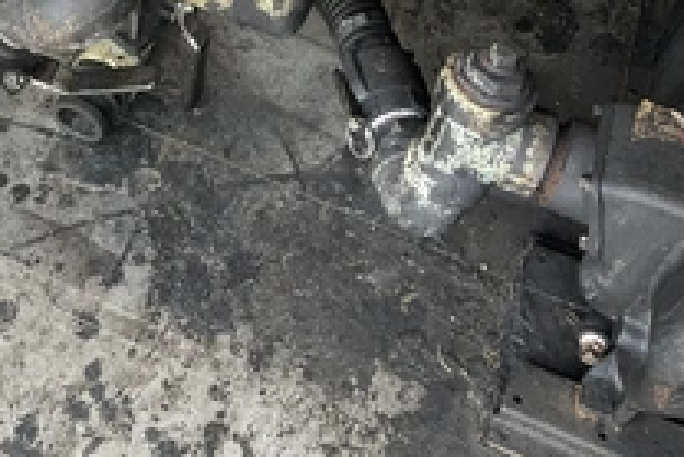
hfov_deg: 33.7
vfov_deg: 22.4
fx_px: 1103
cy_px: -20
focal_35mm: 58
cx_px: 161
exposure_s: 1/122
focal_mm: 3
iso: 25
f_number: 1.8
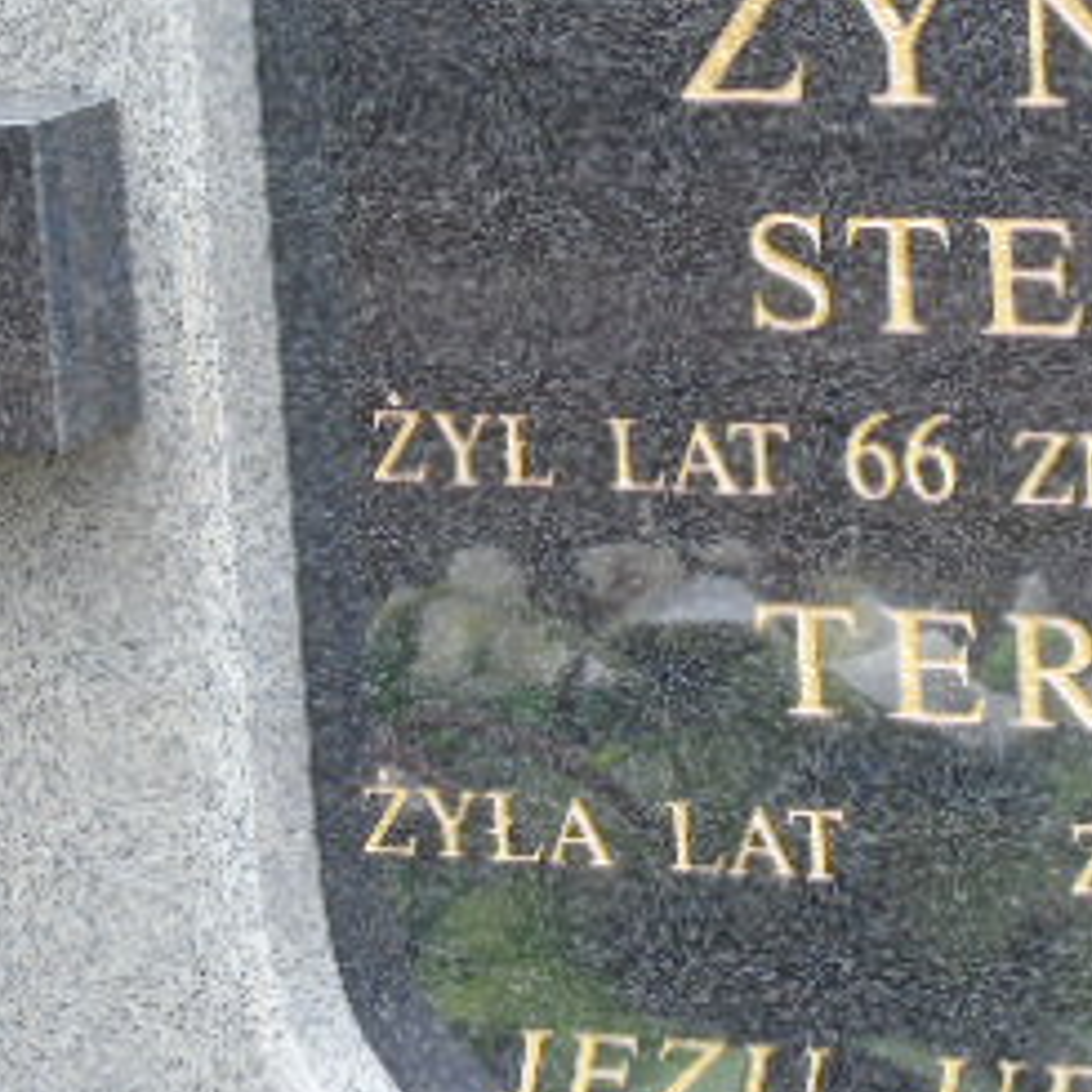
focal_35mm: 217
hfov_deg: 8.1
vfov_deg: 8.1
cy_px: 691
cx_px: 682
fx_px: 7745
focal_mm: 17
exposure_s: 1/30
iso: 80
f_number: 4.3
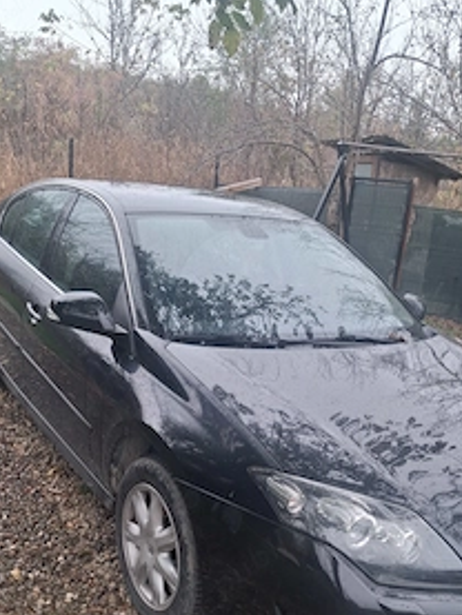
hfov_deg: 36.8
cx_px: 207
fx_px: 693
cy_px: 409
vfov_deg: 47.1
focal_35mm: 39
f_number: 1.8
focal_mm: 4
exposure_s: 1/100
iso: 32
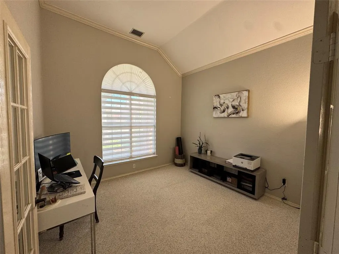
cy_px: 127
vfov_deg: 85.7
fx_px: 137
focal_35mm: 14
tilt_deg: -3.0
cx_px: 170
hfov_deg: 102.1
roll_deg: -0.8
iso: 100
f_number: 2.2
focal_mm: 2.22
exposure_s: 1/99
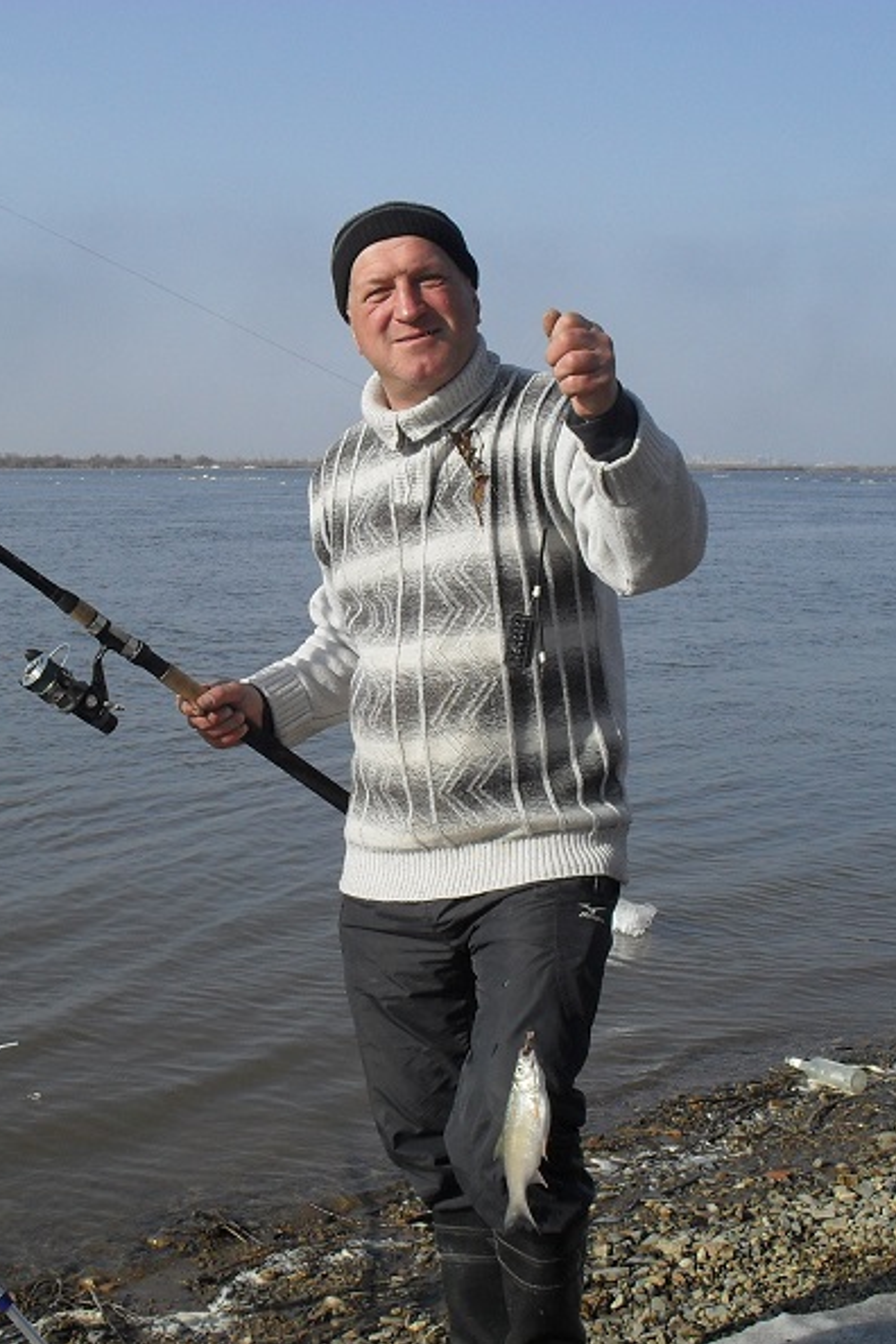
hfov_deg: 27.5
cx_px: 362
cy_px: 674
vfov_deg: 40.3
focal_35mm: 49
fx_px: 1829
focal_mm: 6.3
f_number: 8.4
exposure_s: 1/250
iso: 100
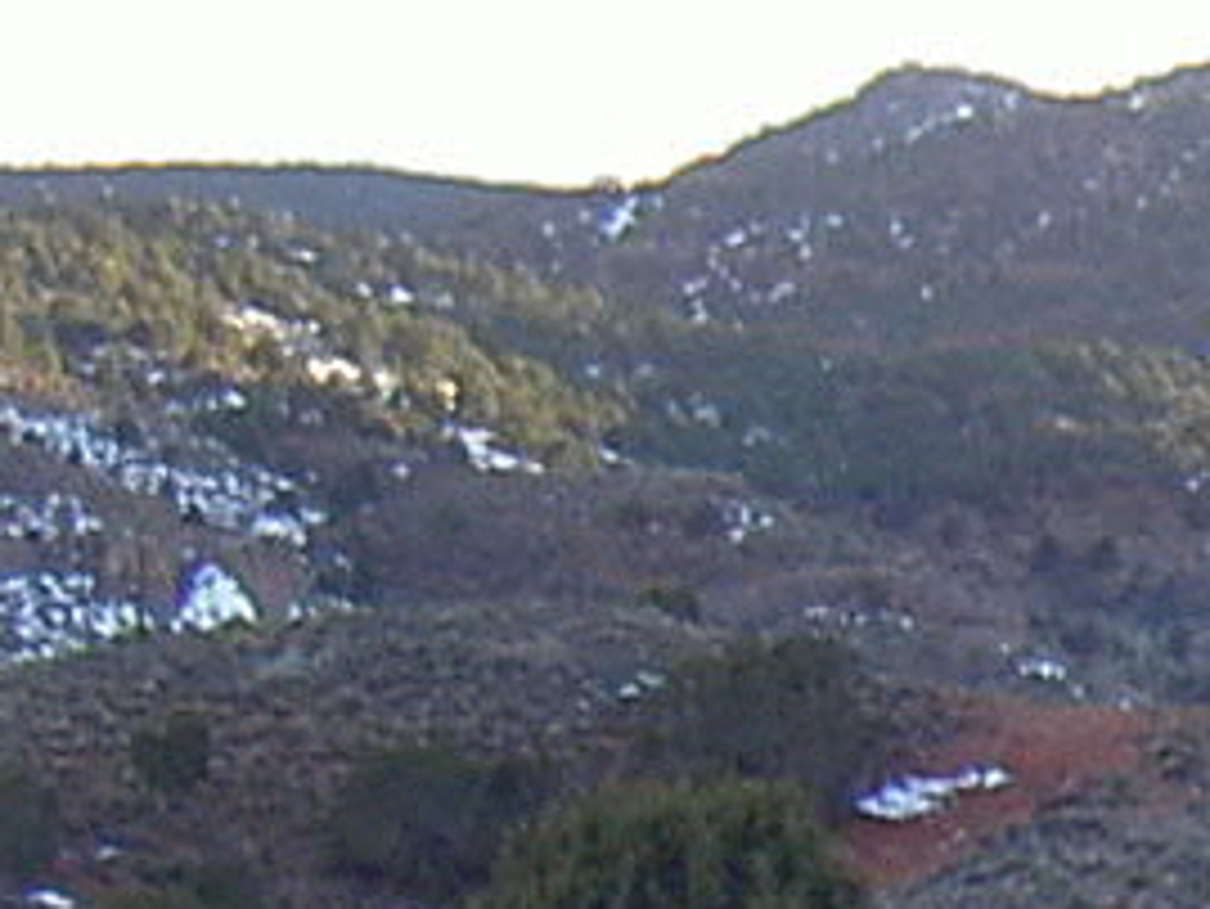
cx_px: 3117
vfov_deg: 5.0
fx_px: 10386
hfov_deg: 6.3
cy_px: 1472
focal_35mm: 297
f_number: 2.8
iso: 100
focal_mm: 8
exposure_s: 1/160
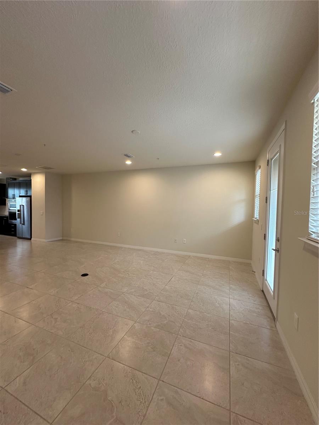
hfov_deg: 85.7
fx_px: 172
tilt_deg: -1.6
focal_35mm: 14
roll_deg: -2.5
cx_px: 160
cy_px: 212
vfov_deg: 102.1
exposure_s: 1/60
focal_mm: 2.22
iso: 160
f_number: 2.2
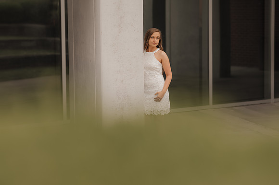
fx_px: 880
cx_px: 129
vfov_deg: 12.0
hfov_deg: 18.0
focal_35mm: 114
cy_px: 87
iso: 125
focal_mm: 105
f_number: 2.2
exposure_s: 1/400
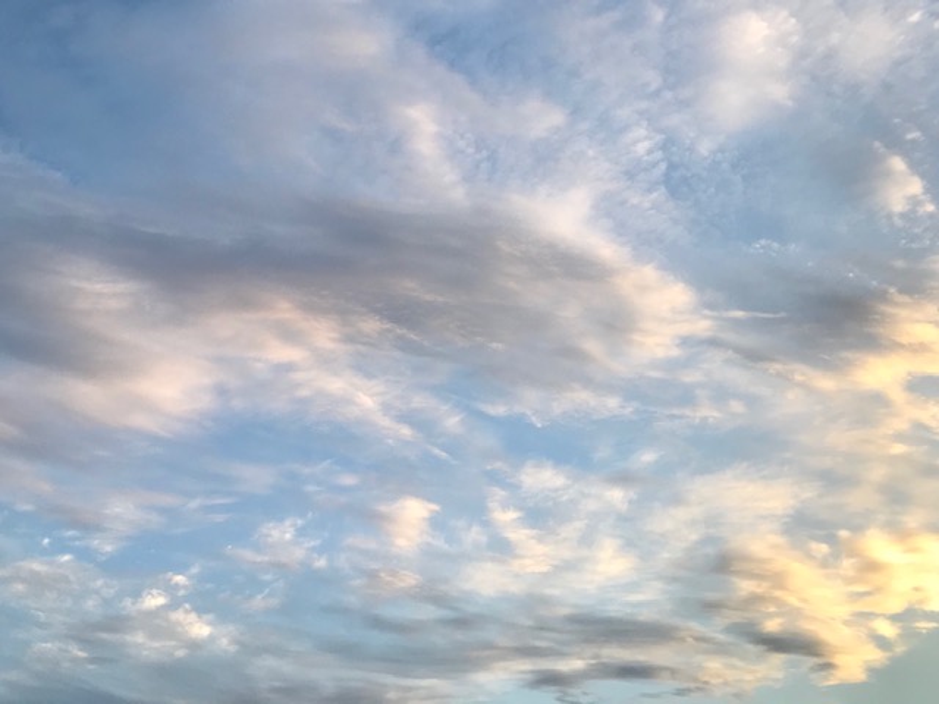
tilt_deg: +35.2
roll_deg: +0.3
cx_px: 470
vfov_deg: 49.7
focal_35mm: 28
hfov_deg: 63.4
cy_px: 352
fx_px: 760
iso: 20
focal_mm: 3.99
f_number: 1.8
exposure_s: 1/329
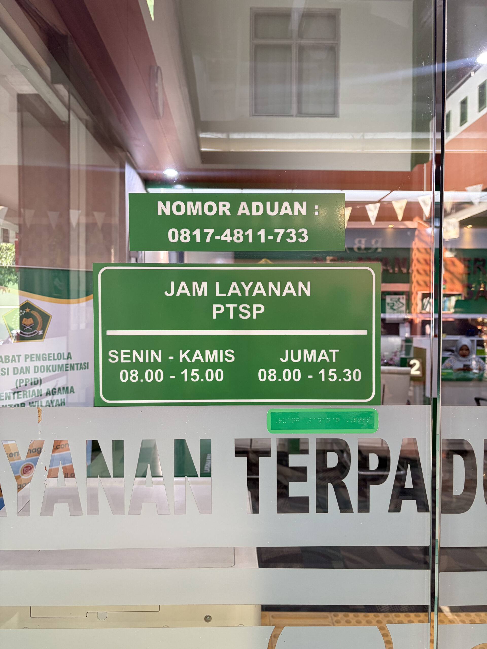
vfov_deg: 67.3
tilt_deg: -1.5
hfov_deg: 53.1
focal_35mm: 26
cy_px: 324
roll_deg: -0.2
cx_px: 244
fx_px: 488
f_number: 1.6
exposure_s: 1/50
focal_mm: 5.96
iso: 160
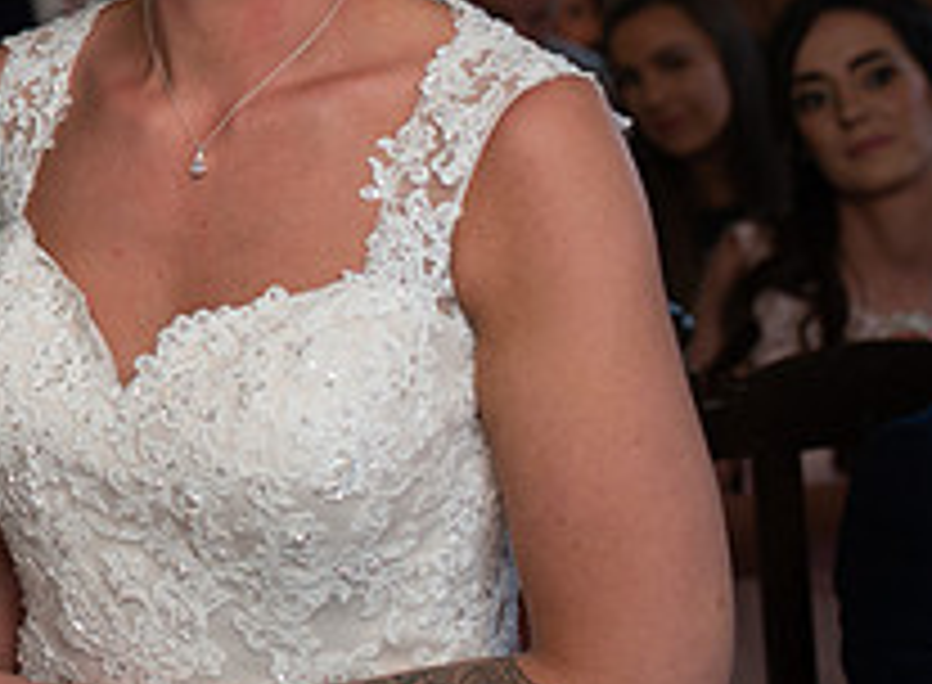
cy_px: -9
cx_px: -453
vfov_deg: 12.5
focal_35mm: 115
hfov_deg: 15.9
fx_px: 3073
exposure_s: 1/100
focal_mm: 35
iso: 640
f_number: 2.8
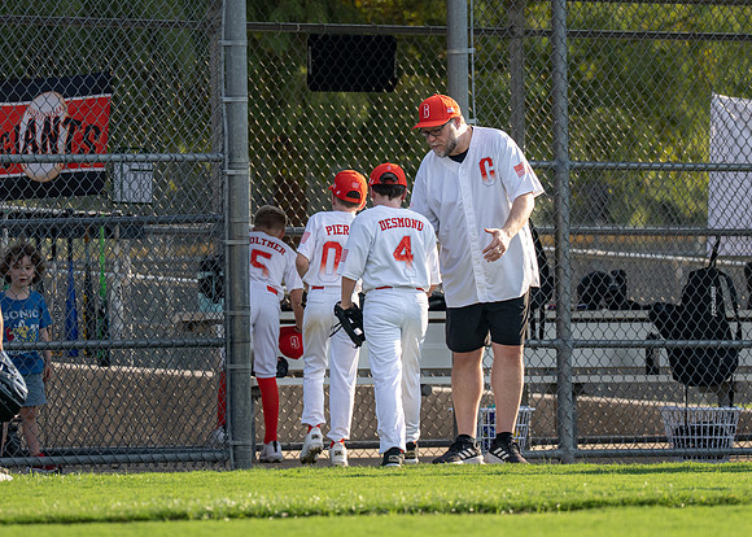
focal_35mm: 412
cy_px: 255
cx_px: 423
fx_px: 8791
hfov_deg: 4.9
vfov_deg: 3.5
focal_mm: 200
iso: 200
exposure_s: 1/2500
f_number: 2.8
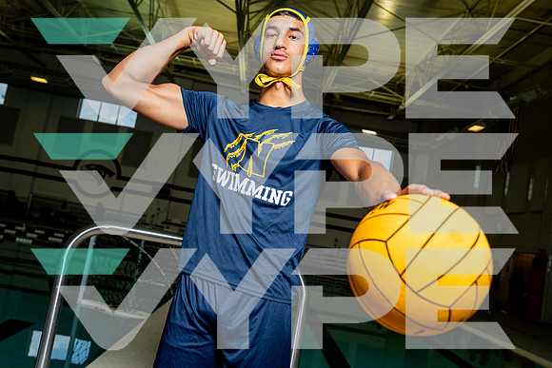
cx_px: 276
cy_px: 184
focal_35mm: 34
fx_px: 524
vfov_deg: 38.7
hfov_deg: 55.5
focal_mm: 33
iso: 100
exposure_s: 1/250
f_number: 4.5
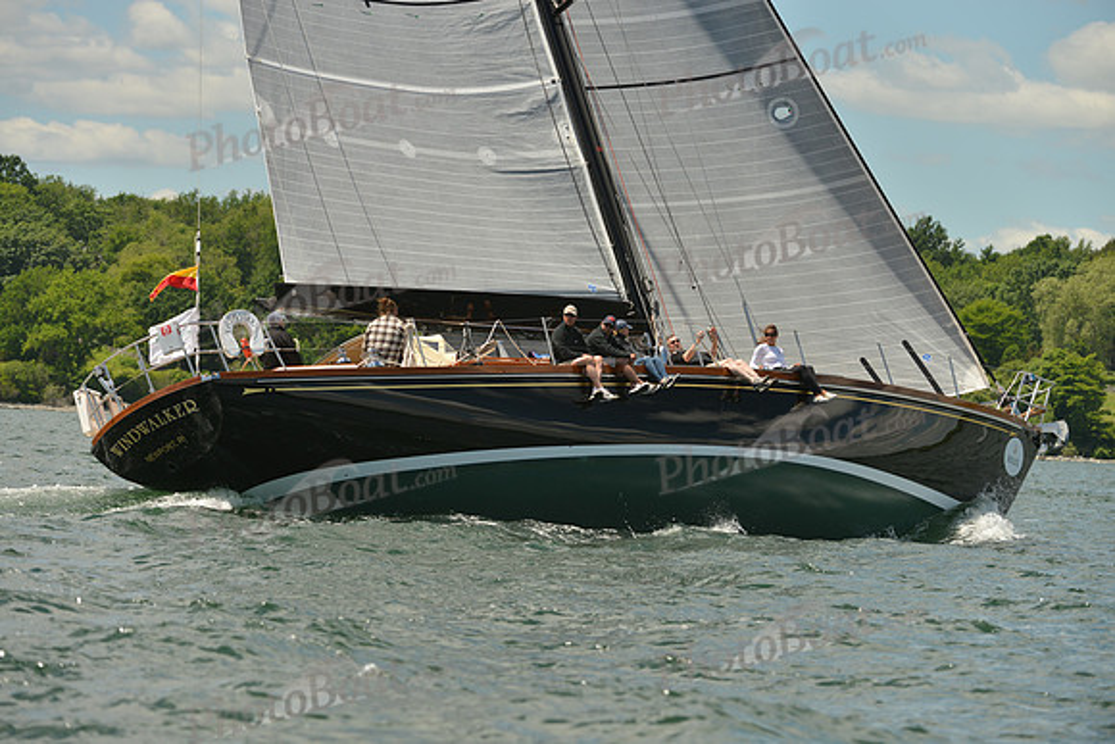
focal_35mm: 200
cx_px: 558
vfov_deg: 6.9
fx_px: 6196
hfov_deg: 10.3
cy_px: 372
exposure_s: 1/1000
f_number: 5.6
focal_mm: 200
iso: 200
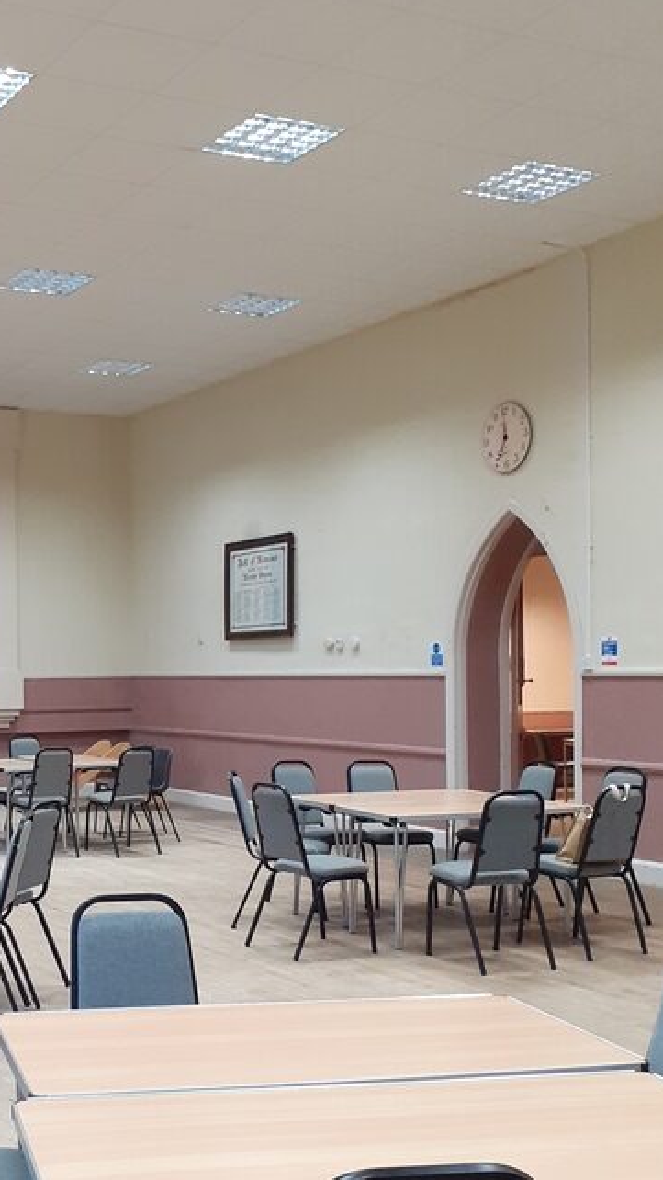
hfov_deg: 25.9
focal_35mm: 44
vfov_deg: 46.1
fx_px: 1376
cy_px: 711
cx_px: 24
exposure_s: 1/33
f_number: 1.9
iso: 200
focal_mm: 3.6
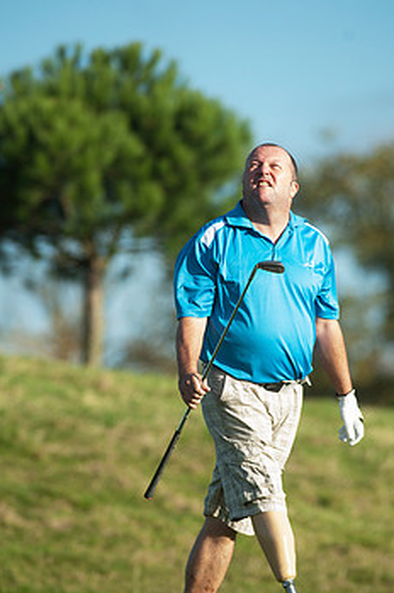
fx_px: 6365
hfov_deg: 3.5
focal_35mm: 387
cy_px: 367
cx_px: 208
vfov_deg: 5.3
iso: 400
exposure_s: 1/1250
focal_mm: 300
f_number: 5.6
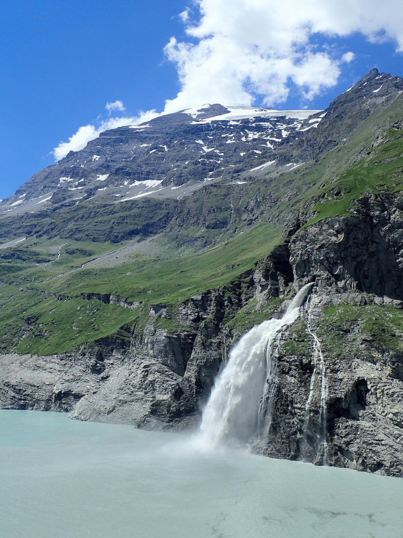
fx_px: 543
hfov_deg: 40.7
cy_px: 269
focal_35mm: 35
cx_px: 202
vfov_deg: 52.6
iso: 100
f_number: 10
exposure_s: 1/200
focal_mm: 6.42
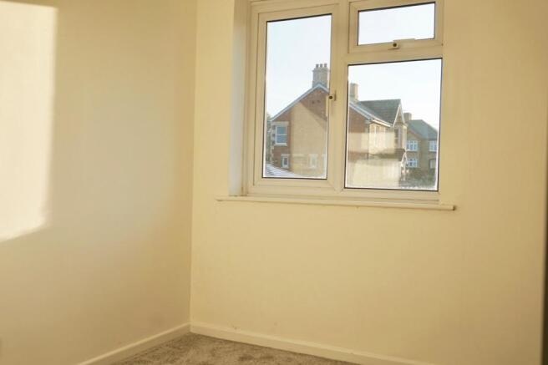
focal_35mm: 34
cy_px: 182
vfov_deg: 38.3
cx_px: 274
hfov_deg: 55.1
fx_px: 525
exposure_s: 1/200
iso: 100
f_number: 6.3
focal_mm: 23
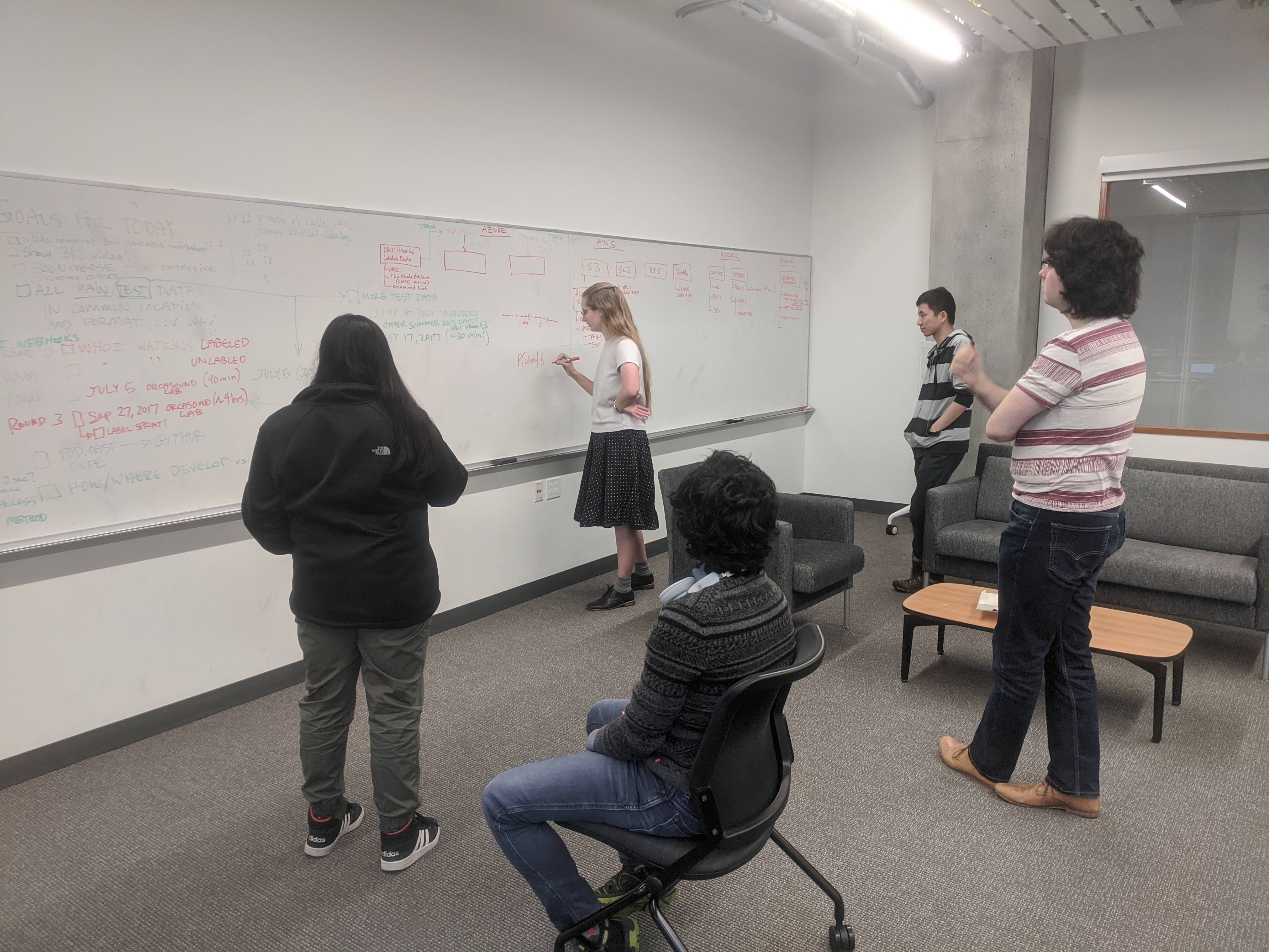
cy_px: 476
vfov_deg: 53.1
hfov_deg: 67.3
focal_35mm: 26
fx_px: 953
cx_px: 634
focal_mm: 4.67
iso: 223
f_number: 2
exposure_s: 1/60
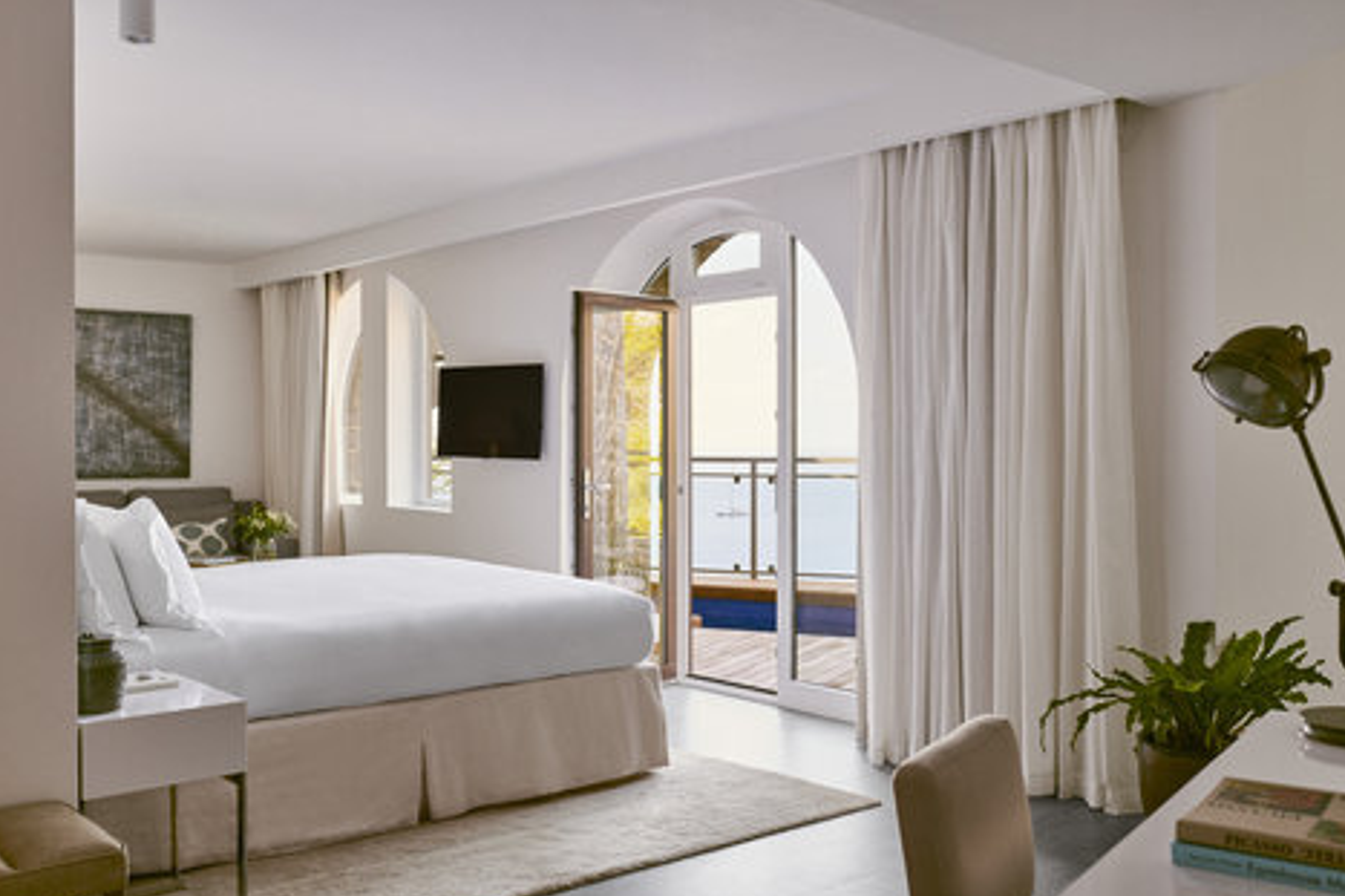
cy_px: 452
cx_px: 662
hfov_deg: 53.1
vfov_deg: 36.8
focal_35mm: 36
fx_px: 1344
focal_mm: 35
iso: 100
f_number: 5.6
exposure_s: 1/10
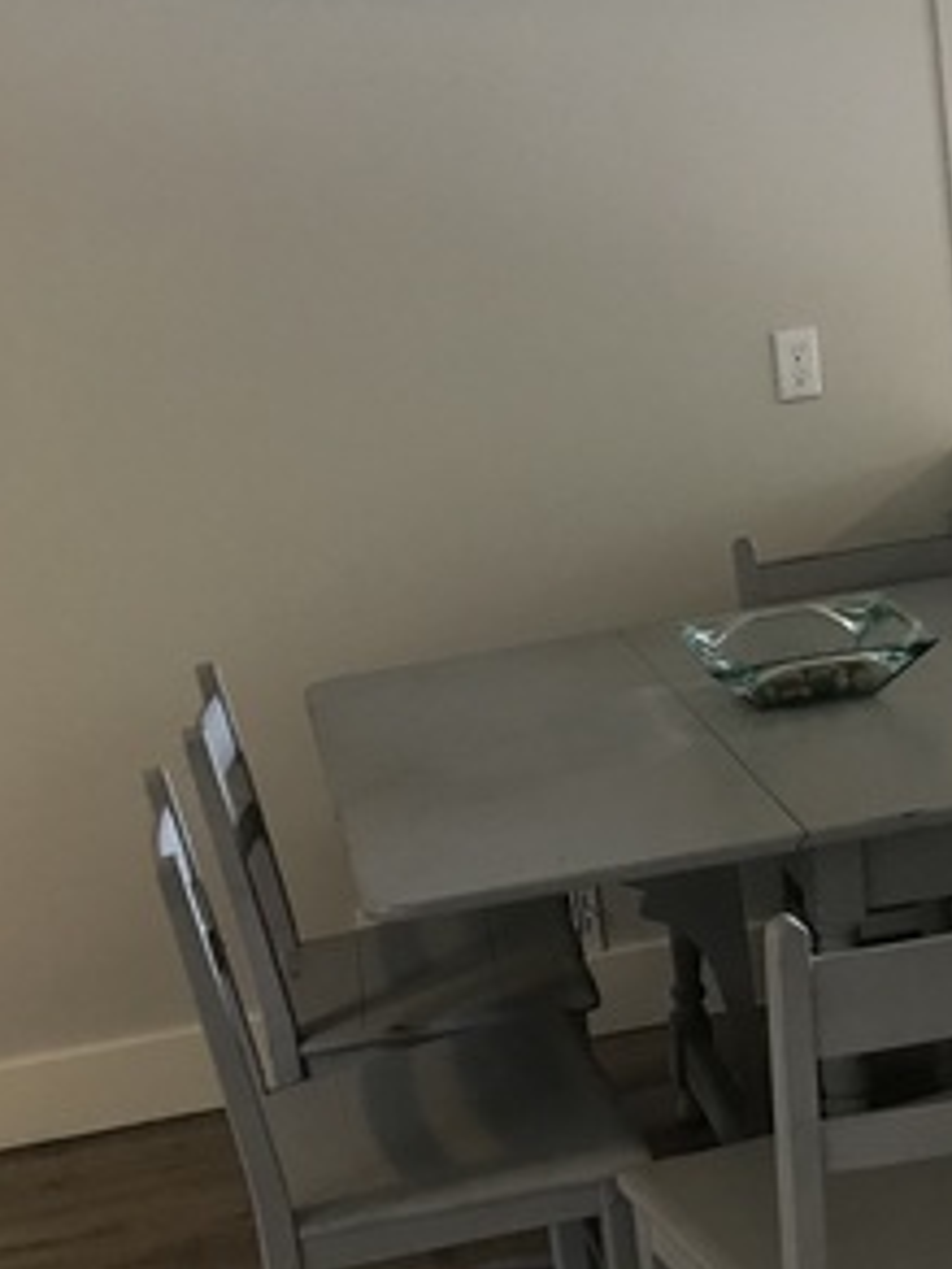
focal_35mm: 64
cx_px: 537
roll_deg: +6.8
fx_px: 2347
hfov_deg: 22.9
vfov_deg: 30.3
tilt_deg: -12.0
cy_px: 621
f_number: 1.8
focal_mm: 3.99
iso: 100
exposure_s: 1/15
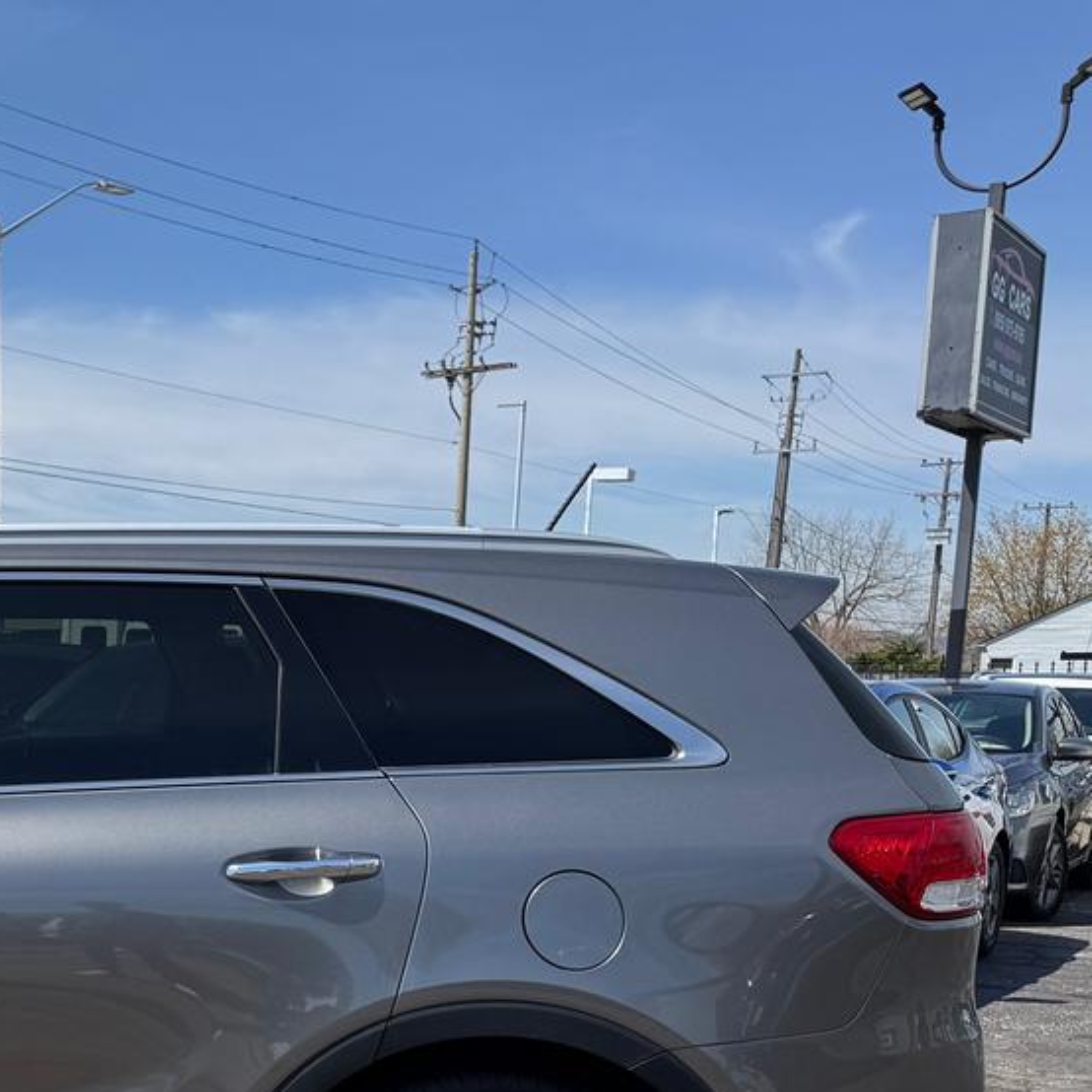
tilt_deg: -6.9
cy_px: 883
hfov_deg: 30.3
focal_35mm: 49
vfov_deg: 33.6
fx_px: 1749
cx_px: -168
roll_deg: +0.1
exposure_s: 1/5348
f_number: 1.78
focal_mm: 6.76
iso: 80
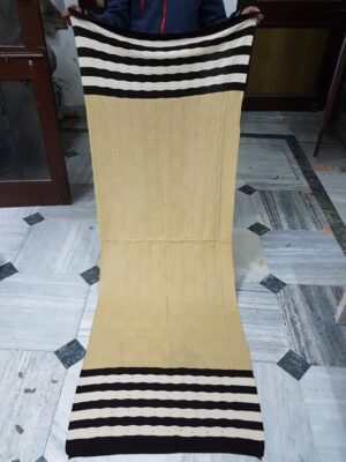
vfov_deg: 67.3
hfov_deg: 53.1
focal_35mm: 26
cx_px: 173
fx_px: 347
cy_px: 231
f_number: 1.7
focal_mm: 4.2
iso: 200
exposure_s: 1/10
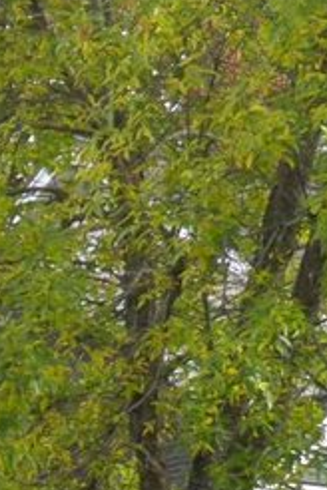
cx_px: -297
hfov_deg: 5.7
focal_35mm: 237
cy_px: 773
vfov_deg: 8.5
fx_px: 3229
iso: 50
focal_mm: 6.3
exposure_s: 1/60
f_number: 3.9
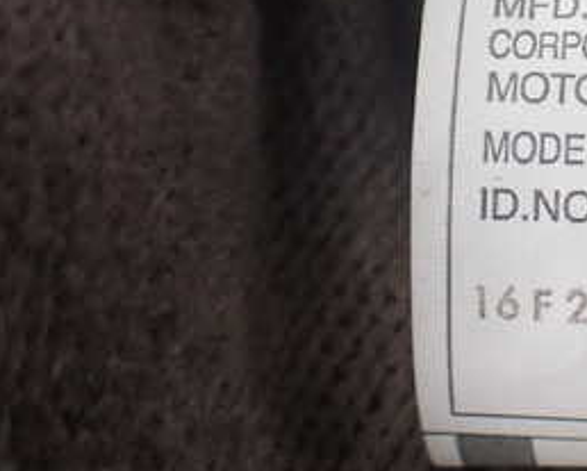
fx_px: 1183
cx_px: 676
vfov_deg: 22.4
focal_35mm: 68
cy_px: 134
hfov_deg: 25.5
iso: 160
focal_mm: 5.4
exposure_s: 1/125
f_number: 2.3
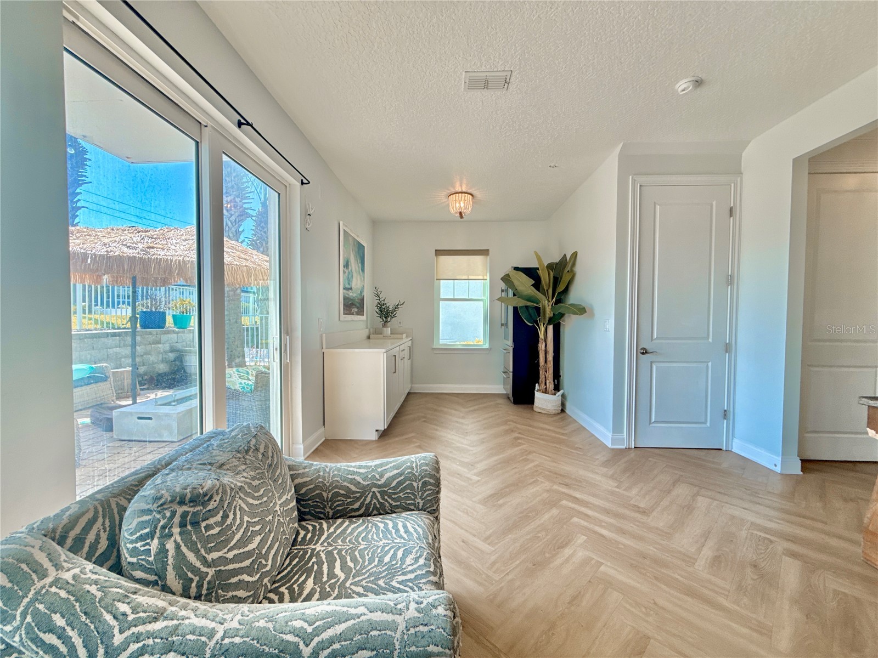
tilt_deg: -0.9
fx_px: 355
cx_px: 439
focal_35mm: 14
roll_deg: -0.7
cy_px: 329
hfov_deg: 102.1
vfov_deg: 85.7
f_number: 2.2
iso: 64
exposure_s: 1/147
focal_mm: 2.22
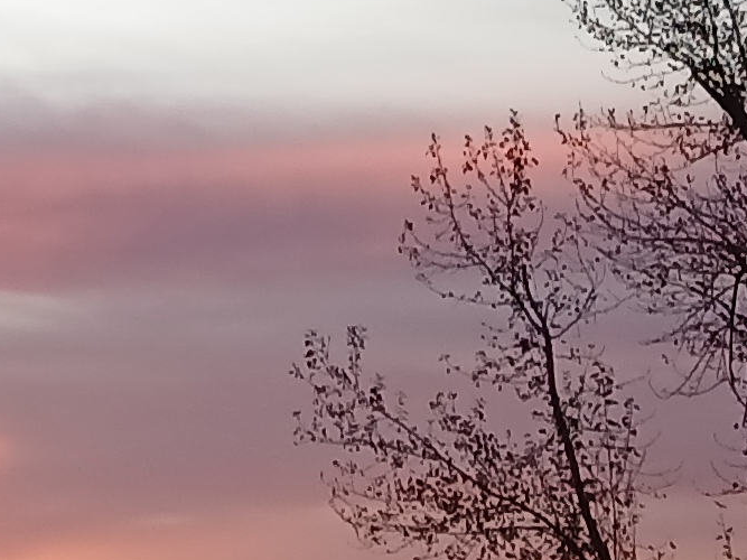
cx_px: -110
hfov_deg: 12.2
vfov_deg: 9.0
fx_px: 3431
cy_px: -373
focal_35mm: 159
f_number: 1.8
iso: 80
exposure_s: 1/60
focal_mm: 3.98
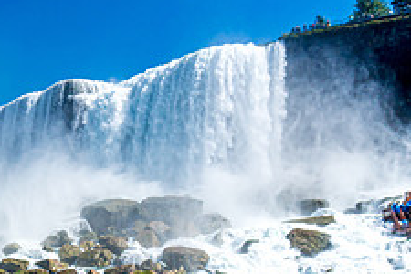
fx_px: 708
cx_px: -95
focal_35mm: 62
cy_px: 244
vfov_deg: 21.4
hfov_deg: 27.9
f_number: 5.6
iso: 100
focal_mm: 16
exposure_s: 1/1600
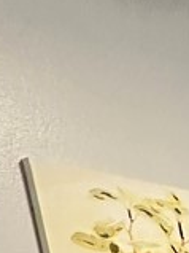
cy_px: 551
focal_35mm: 90
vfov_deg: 15.6
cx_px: 588
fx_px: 656
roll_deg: -0.5
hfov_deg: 10.6
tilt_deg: -16.8
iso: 400
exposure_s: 1/59
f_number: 2.2
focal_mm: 2.22
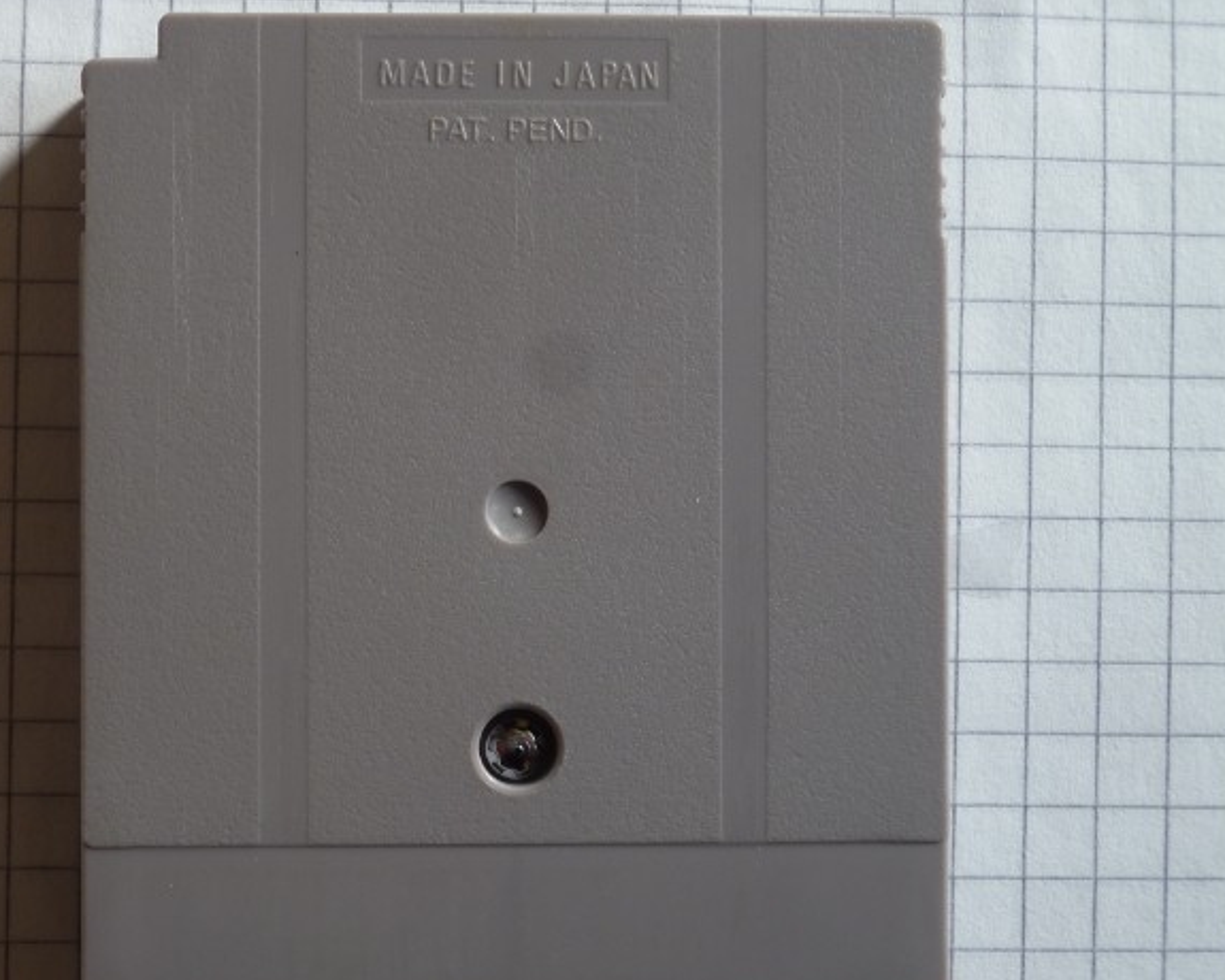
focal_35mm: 57
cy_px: 516
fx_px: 2067
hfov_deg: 32.9
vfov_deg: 26.7
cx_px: 462
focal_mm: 7.6
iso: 80
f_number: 4.1
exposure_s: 1/60
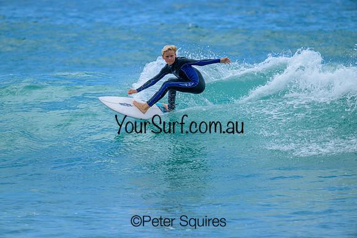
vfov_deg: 2.5
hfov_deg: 3.7
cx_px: 178
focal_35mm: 560
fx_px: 5554
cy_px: 119
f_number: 8
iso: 500
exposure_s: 1/2000
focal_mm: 560
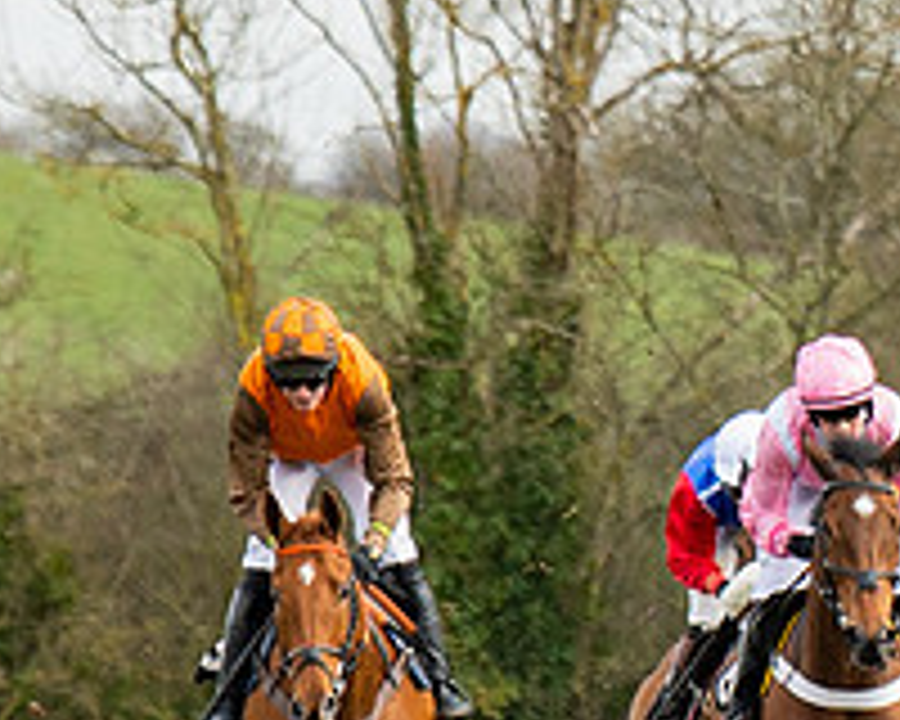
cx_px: 1047
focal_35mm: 1632
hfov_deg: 1.2
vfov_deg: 0.9
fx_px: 43471
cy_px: 420
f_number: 4
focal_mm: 200
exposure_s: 1/1250
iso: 400
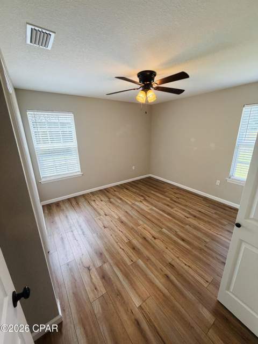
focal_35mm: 14
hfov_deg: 85.7
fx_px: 139
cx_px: 129
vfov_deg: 102.1
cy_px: 172
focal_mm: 2.22
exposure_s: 1/120
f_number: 2.2
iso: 200
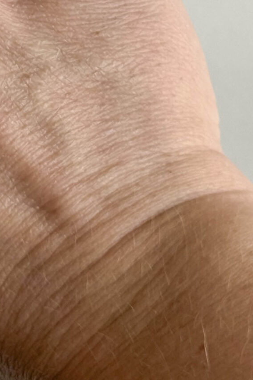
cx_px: -75
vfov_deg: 16.4
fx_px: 1265
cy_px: -64
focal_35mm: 120
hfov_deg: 11.1
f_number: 1.8
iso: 50
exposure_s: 1/200
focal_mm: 6.76
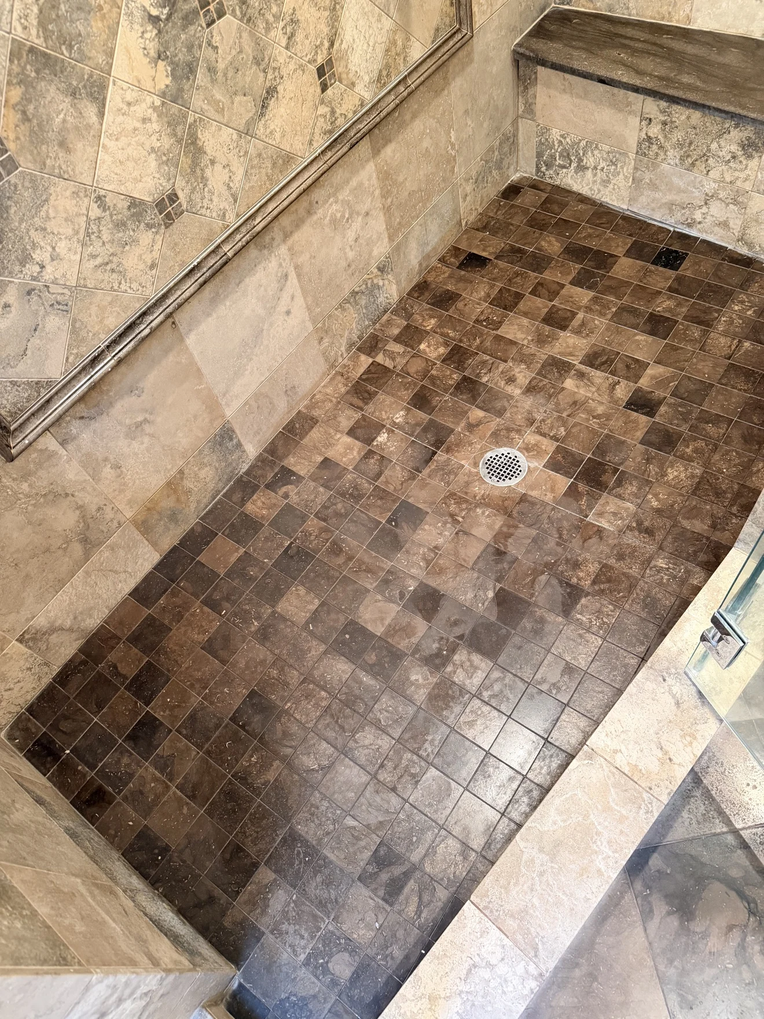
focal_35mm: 24
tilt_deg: -57.2
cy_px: 510
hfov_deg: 56.8
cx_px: 382
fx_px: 706
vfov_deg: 71.6
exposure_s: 1/60
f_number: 1.78
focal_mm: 6.76
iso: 500
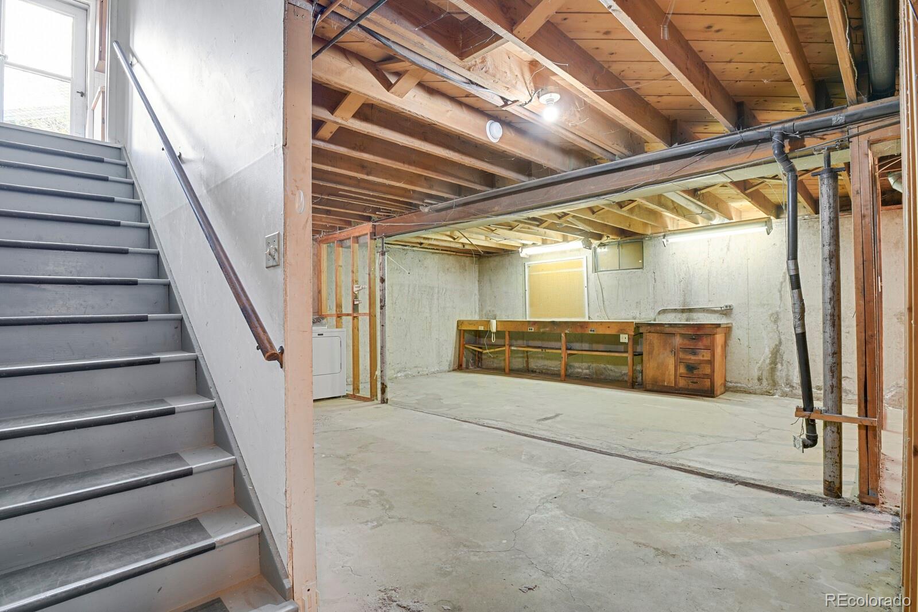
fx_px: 433
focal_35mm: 17
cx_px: 459
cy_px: 306
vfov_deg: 70.4
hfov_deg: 93.3
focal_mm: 17
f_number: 8
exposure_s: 13
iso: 250
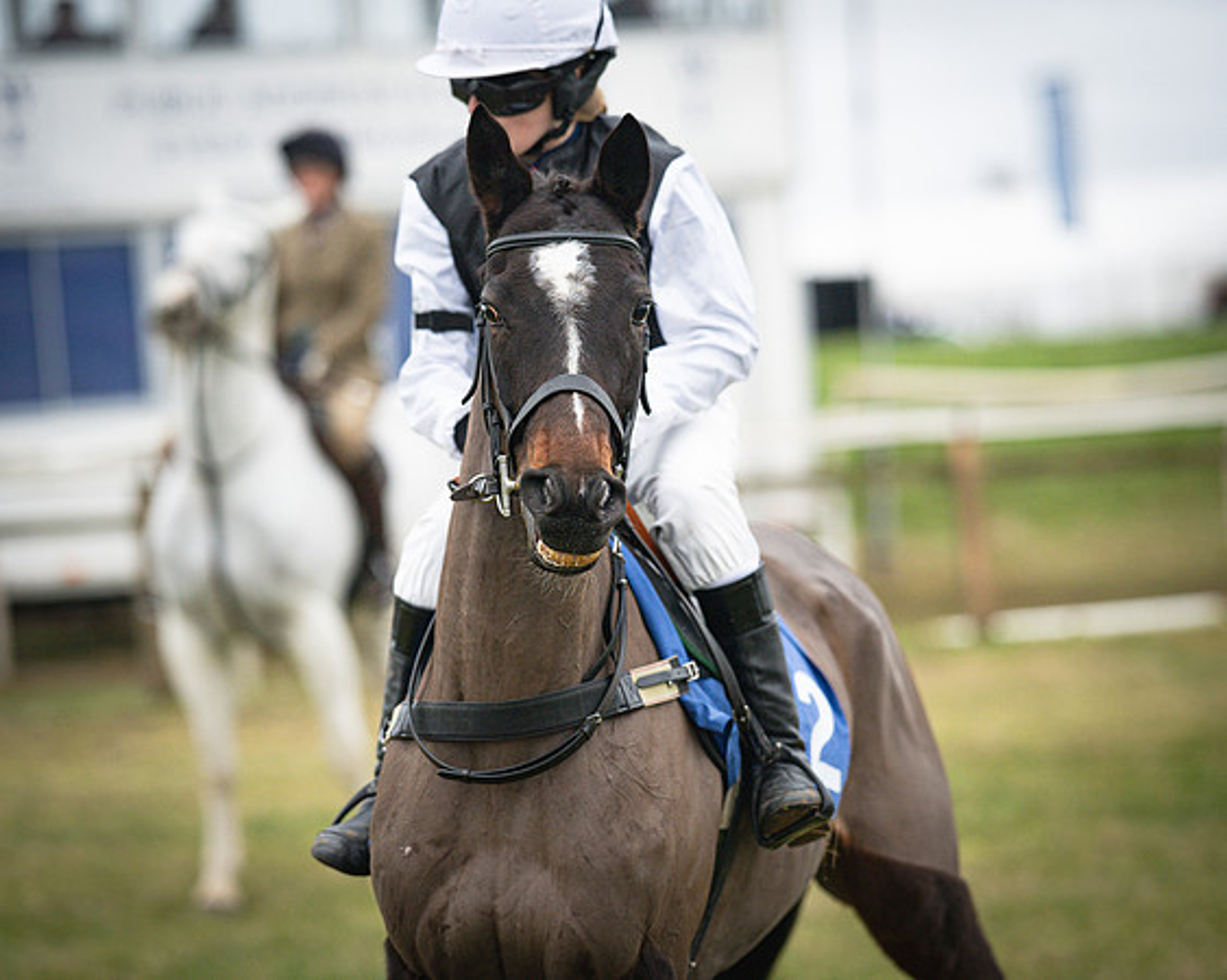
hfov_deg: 11.6
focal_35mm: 166
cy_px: 535
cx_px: 636
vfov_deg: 9.3
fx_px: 6034
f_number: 2.2
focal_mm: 135
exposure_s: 1/1150
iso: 640
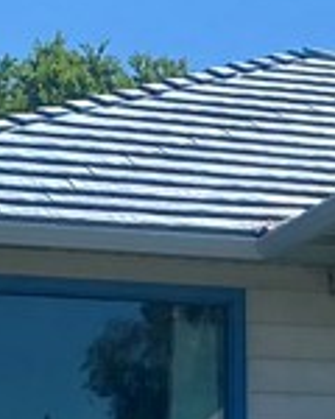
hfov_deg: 8.5
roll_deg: -1.3
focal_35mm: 173
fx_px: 2144
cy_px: 520
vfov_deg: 10.9
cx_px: 625
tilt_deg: +3.0
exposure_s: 1/3731
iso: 32
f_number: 1.8
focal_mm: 4.25
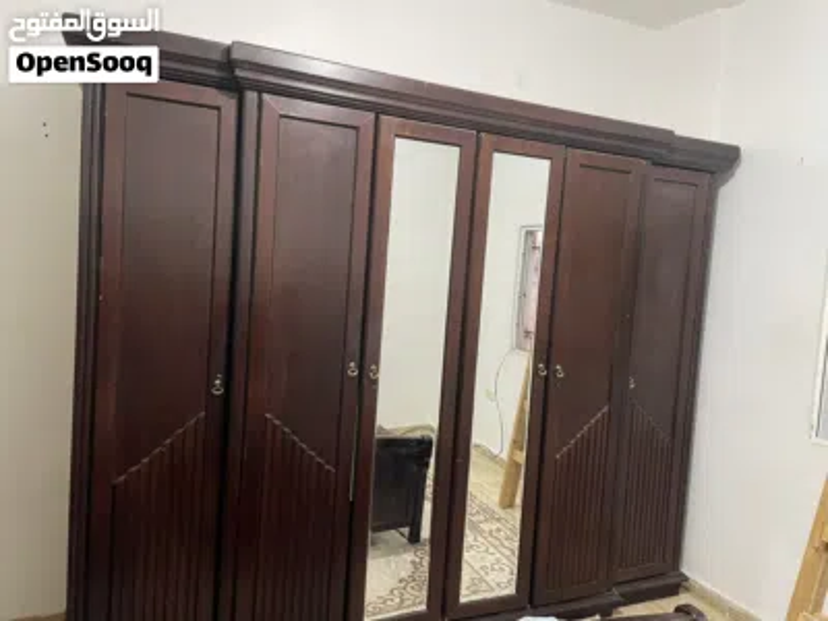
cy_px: 310
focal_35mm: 26
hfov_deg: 67.3
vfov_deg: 53.1
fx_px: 622
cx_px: 414
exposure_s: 1/50
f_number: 1.6
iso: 400
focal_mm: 4.2
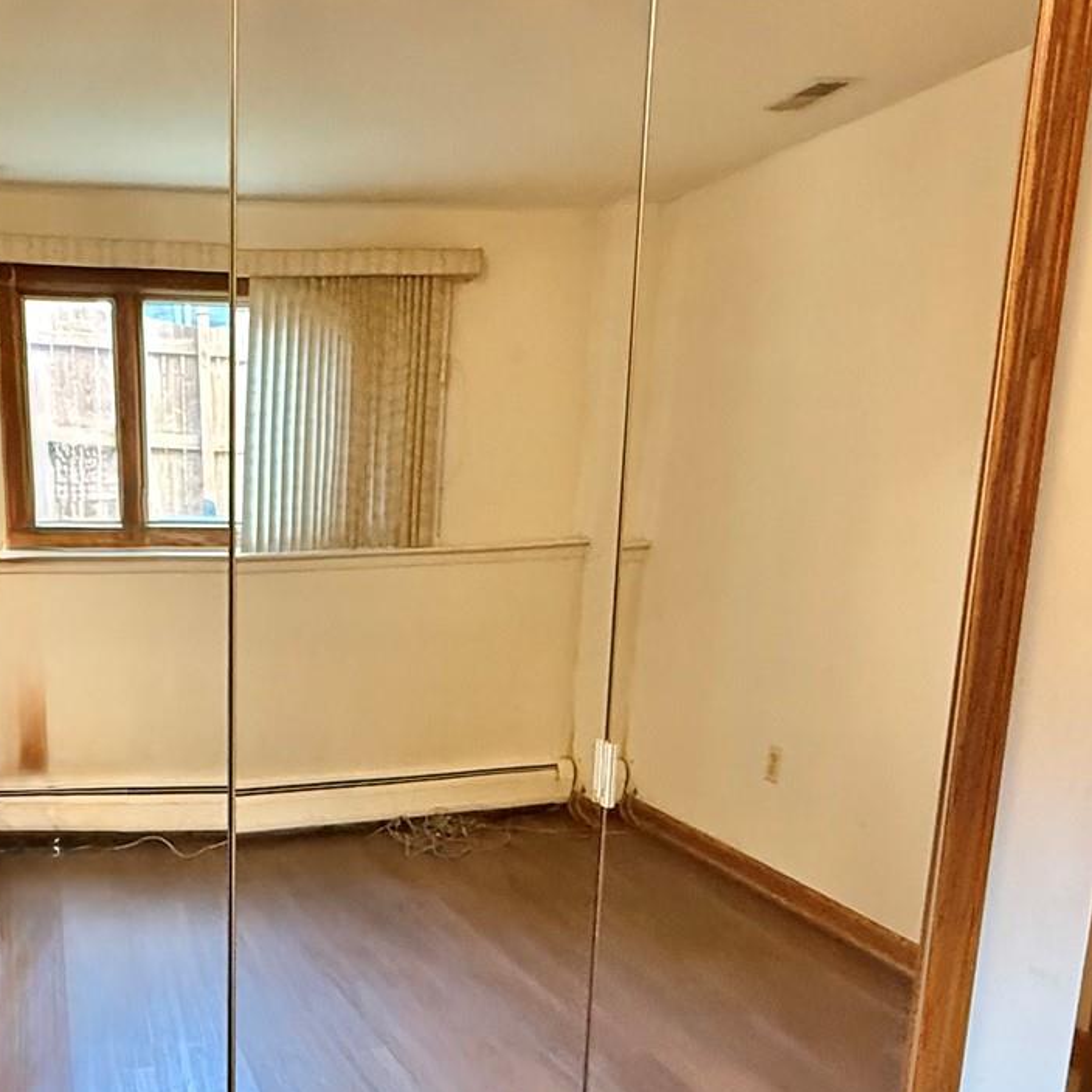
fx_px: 1285
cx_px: 200
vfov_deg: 45.5
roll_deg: +0.5
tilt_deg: -10.9
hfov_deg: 43.6
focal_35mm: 36
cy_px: 714
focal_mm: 2.22
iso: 800
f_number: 2.2
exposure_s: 1/60
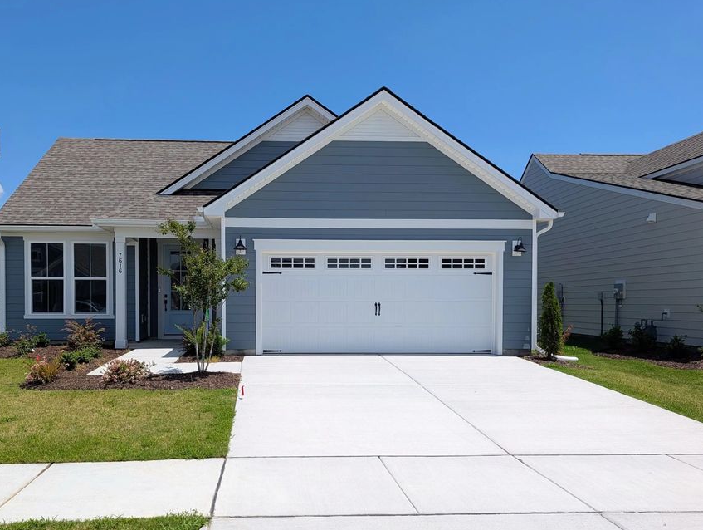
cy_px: 310
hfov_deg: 61.2
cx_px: 289
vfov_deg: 48.1
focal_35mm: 29
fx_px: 590
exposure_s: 1/2024
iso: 22
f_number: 1.68
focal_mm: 6.9
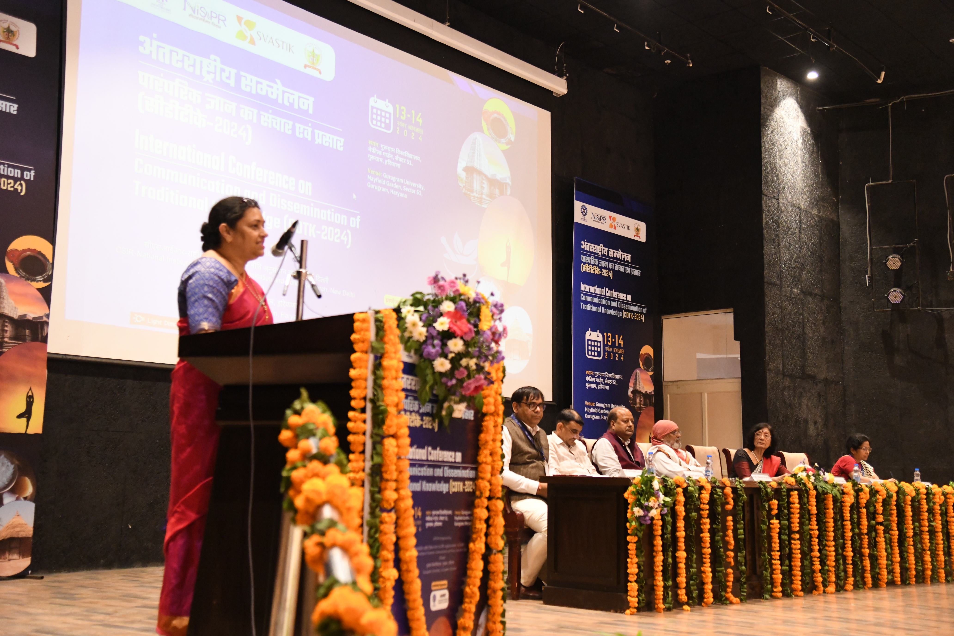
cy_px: 318
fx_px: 1166
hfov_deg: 44.5
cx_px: 477
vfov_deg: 30.5
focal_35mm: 44
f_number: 4
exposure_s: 1/125
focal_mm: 44
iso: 8000
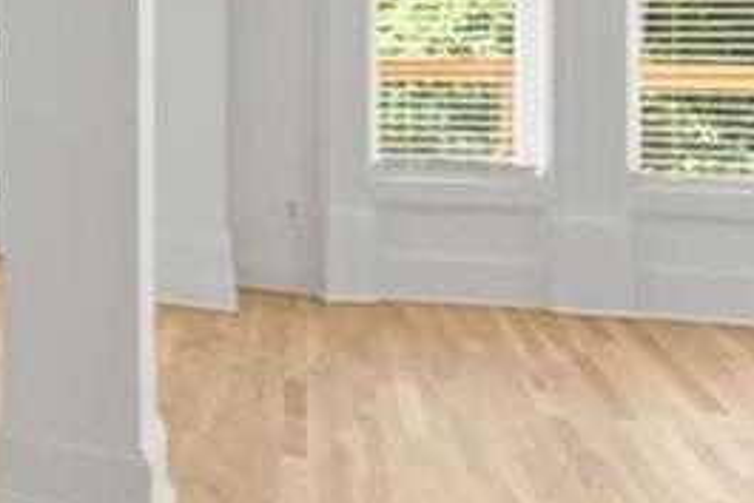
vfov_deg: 23.8
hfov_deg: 23.0
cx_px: -558
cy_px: -18
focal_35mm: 54
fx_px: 1132
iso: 800
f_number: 7.1
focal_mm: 14
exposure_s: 1/5
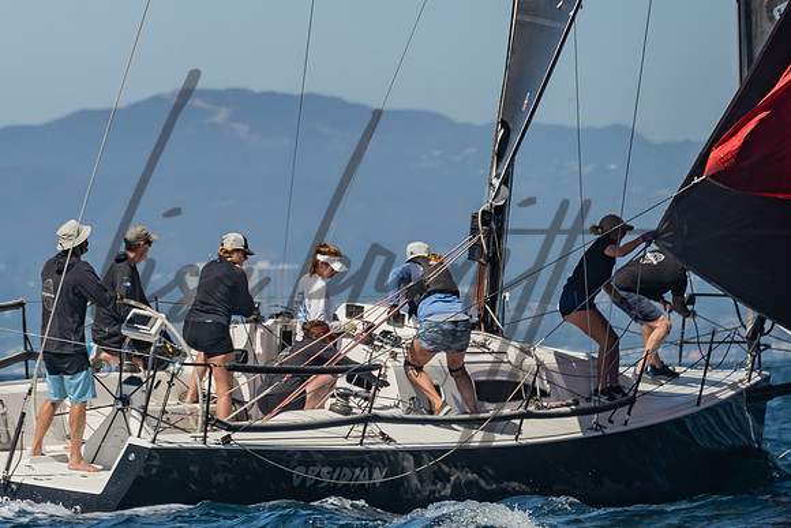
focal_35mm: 361
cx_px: 88
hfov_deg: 5.7
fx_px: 7933
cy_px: 167
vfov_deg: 3.8
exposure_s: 1/800
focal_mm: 190
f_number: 6.3
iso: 160
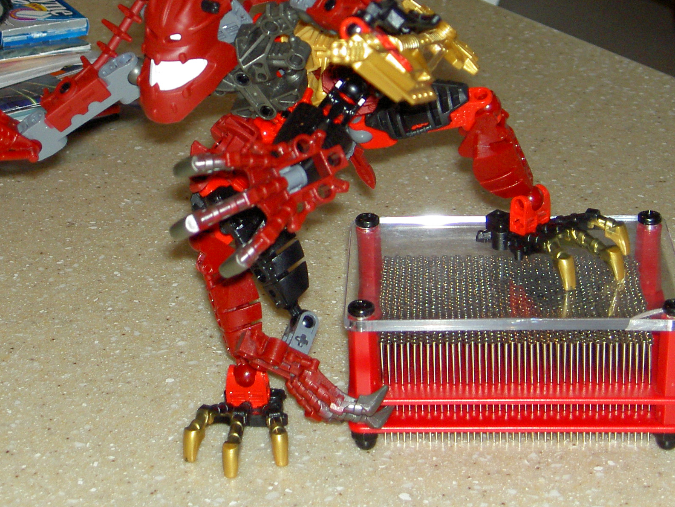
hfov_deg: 21.7
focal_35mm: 90
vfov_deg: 16.3
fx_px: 1755
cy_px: 126
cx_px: 238
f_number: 3.3
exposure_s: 1/68.5
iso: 100
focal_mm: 11.3
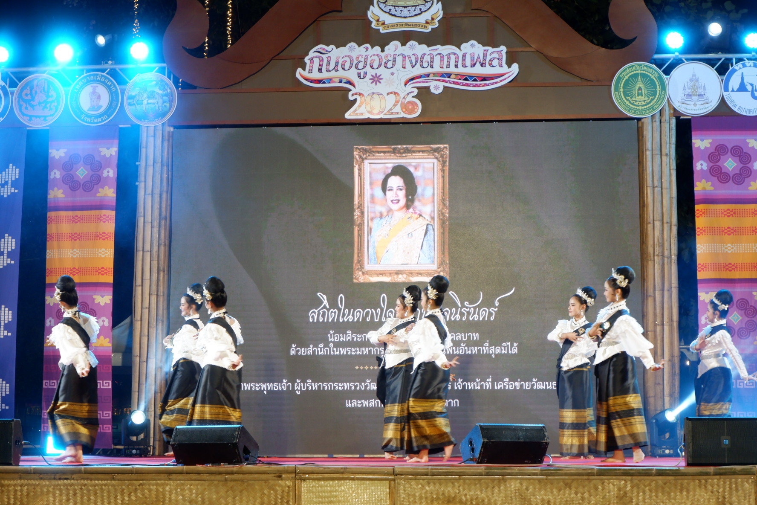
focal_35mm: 68
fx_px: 1430
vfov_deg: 20.0
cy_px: 252
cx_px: 378
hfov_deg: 29.7
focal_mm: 45
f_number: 5.6
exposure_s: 1/100
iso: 1000
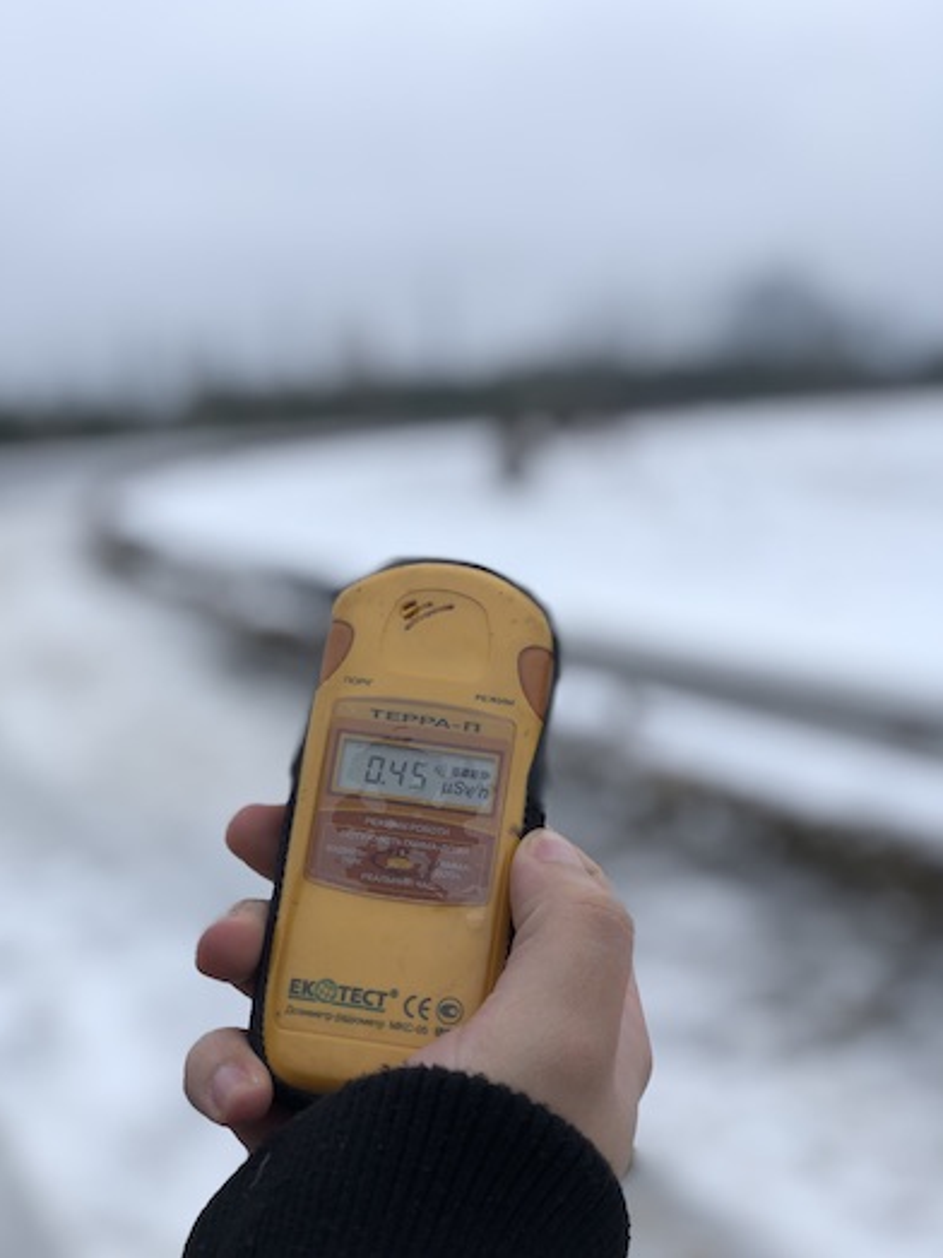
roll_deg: +3.5
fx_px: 1926
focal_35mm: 53
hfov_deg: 27.5
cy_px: 619
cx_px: 467
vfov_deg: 36.2
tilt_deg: -6.5
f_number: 2.4
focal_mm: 6
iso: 16
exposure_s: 1/161
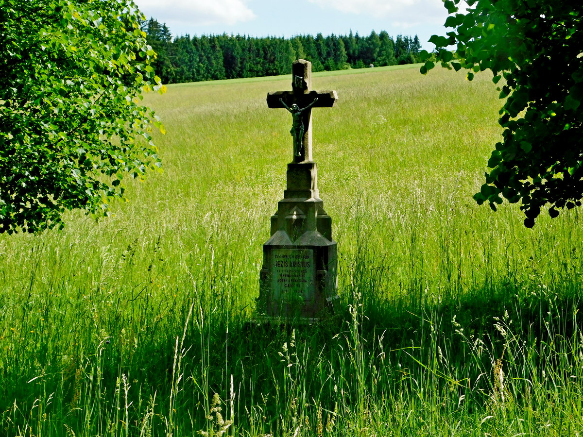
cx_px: 292
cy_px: 218
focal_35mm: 66
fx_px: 1112
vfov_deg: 22.3
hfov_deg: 29.4
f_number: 4.2
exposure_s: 1/800
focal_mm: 11.7
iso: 125
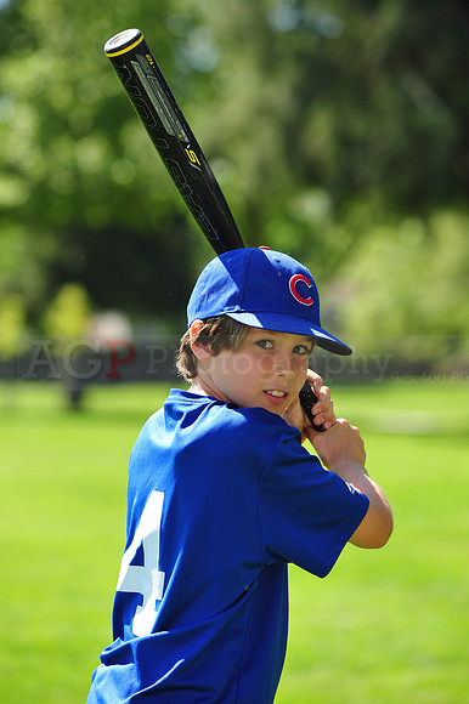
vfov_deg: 12.5
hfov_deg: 8.3
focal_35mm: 165
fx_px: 3228
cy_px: 352
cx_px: 234
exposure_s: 1/400
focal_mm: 165
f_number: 5.6
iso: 200
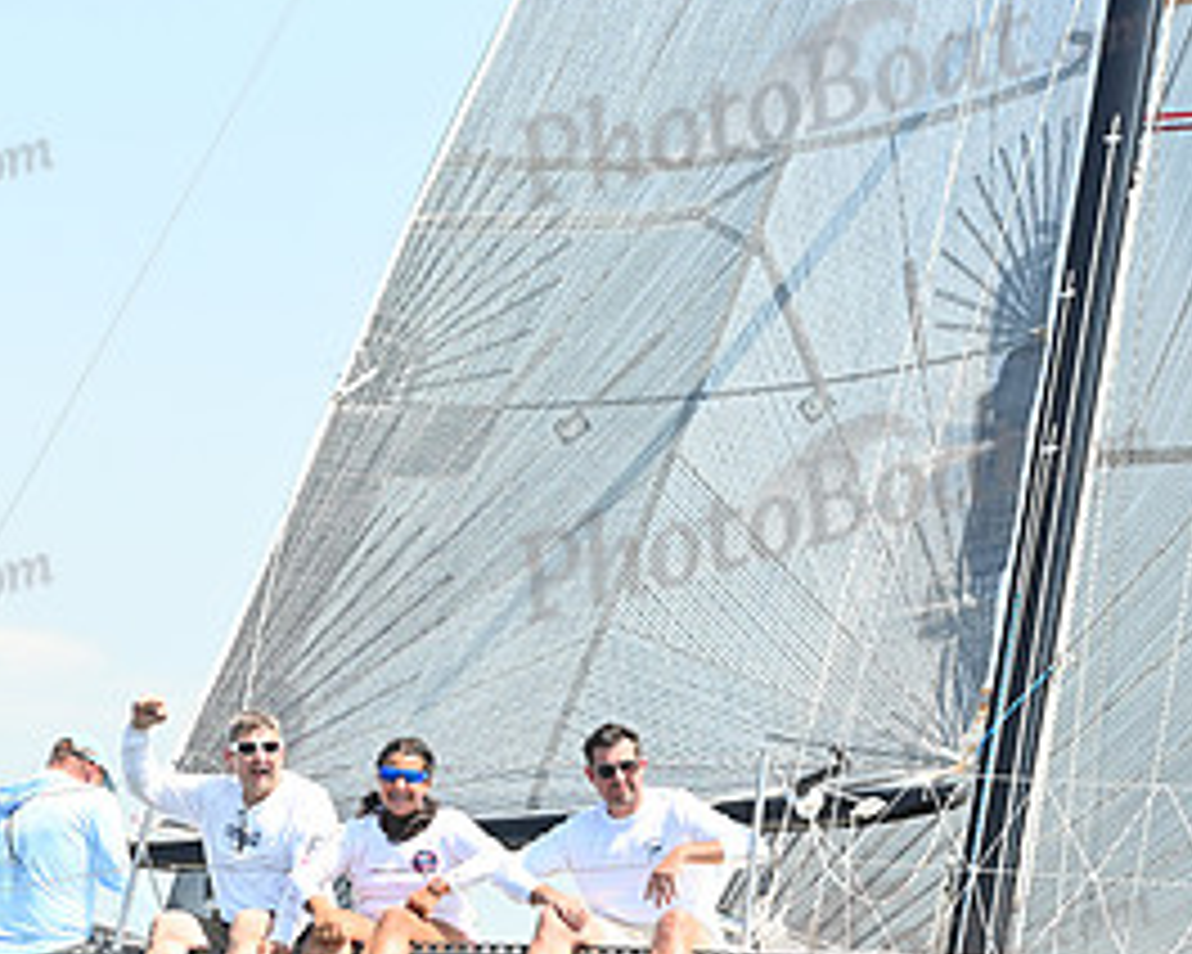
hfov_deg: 13.3
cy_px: 803
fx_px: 5080
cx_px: 288
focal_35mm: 144
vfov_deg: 10.7
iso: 320
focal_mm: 70
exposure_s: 1/1250
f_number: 4.5
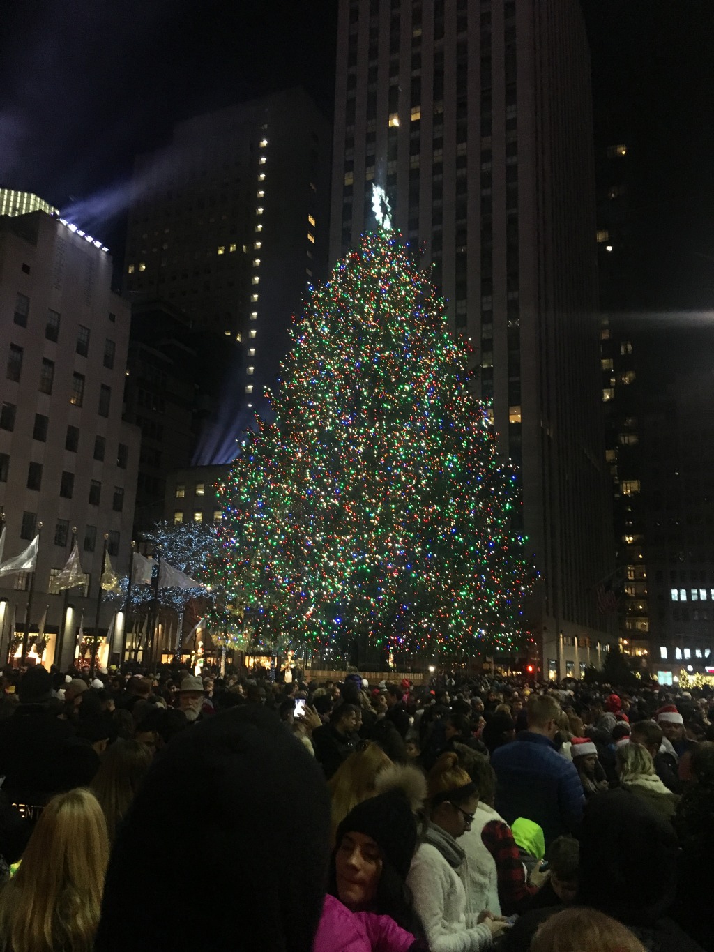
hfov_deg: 48.2
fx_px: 797
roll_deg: -1.6
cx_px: 357
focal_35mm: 29
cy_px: 476
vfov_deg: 61.7
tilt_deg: +14.3
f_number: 2.2
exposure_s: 1/30
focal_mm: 4.15
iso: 200
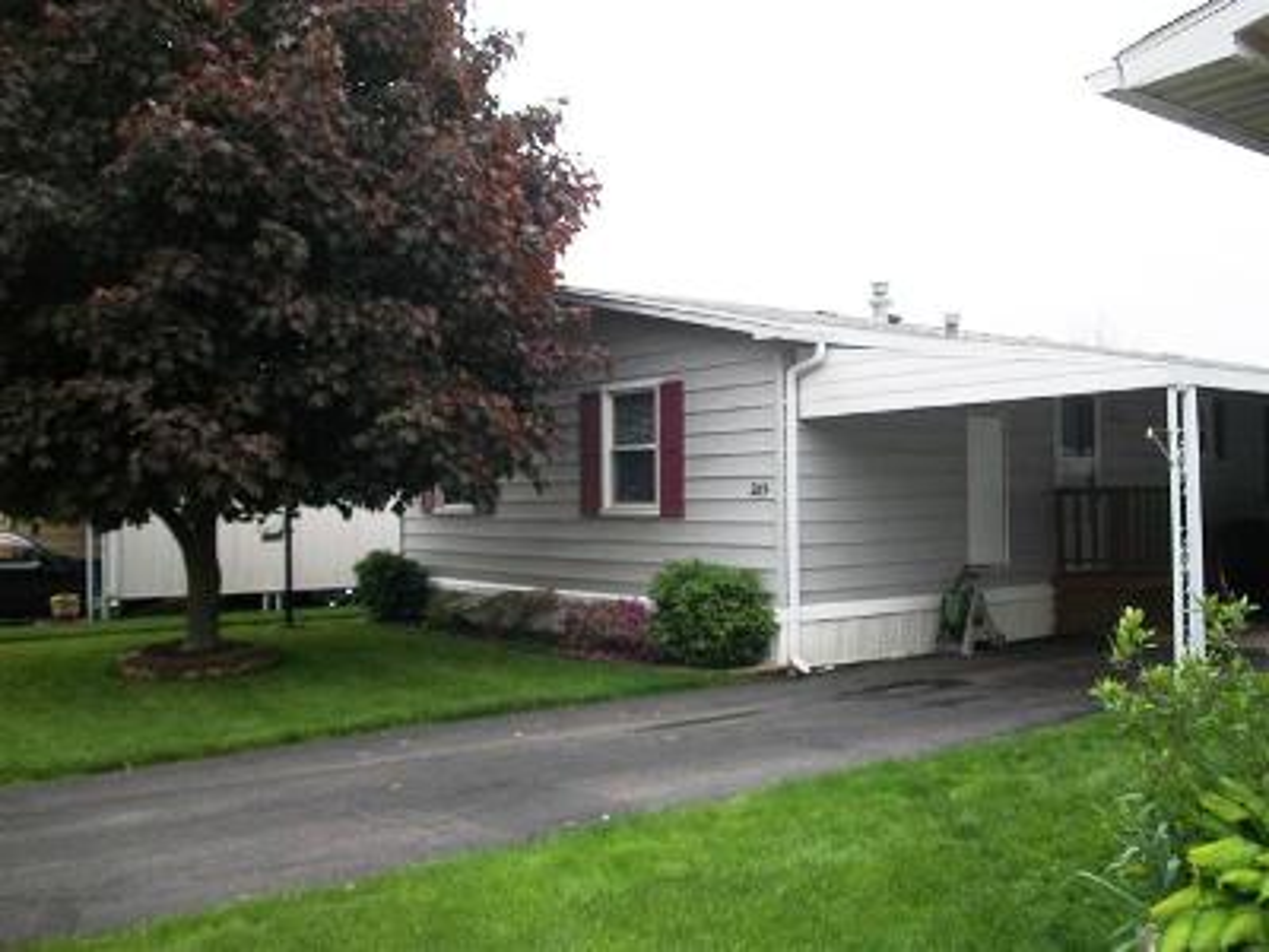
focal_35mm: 32
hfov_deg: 56.8
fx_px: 1173
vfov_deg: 44.2
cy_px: 476
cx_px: 634
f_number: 2.9
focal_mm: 5.7
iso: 80
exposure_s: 1/250
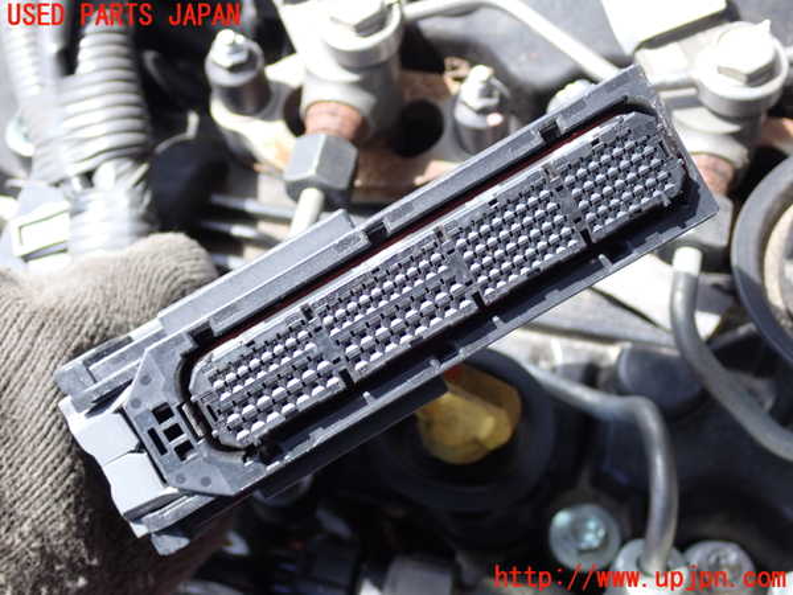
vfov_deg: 27.0
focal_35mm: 54
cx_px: 396
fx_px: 1237
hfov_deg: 35.5
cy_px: 298
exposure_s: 1/125
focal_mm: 9.65
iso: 100
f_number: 3.3
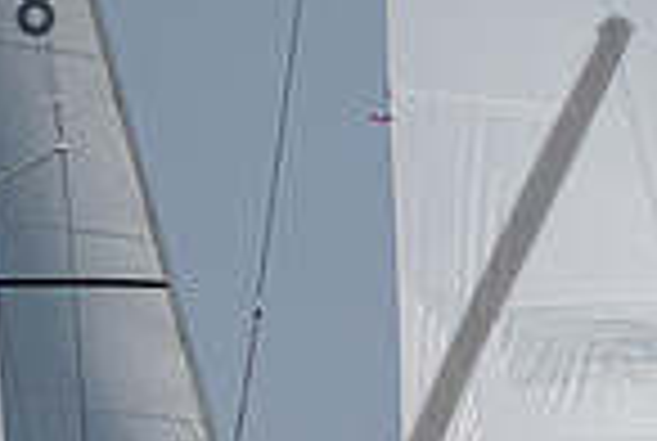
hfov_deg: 1.0
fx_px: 39134
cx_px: 1130
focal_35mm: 2140
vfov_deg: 0.6
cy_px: 629
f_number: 8
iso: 400
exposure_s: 1/3200
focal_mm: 400
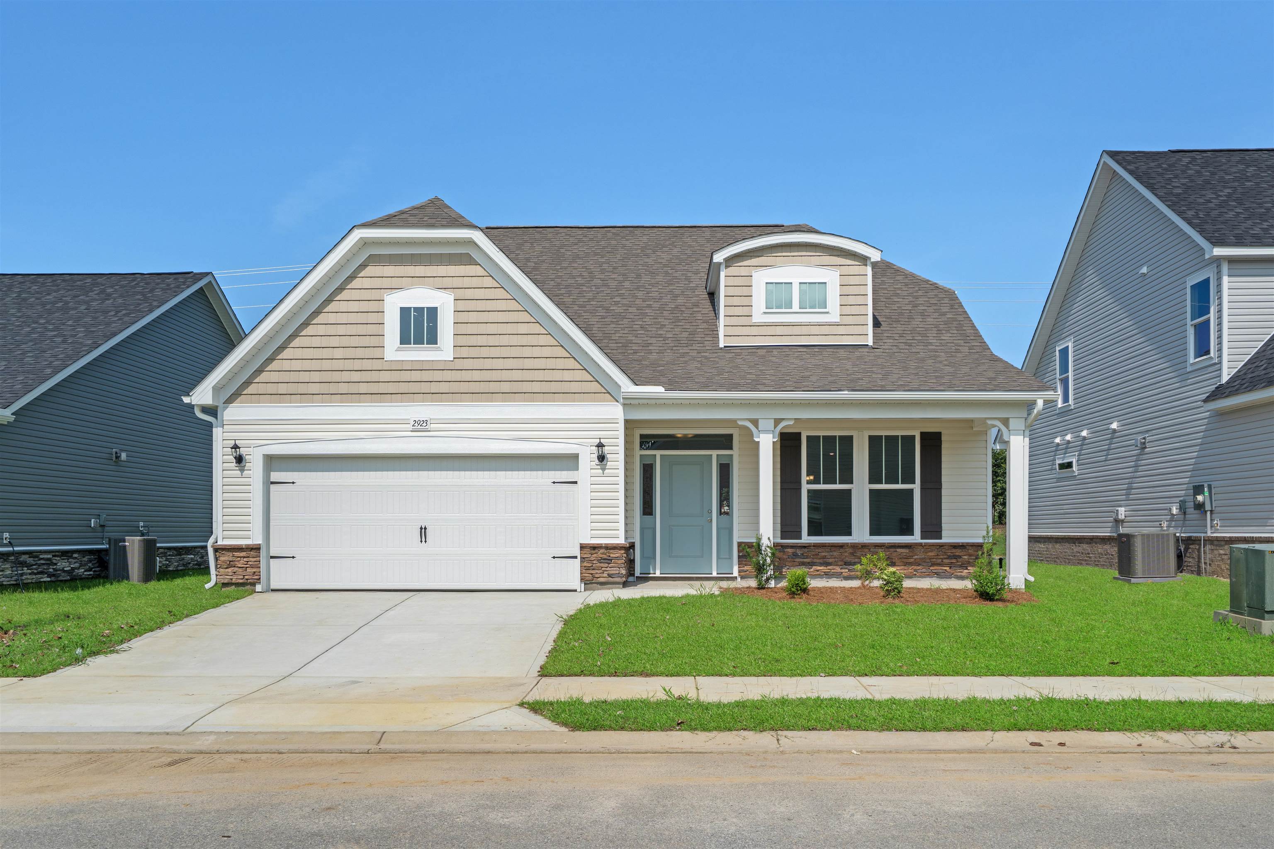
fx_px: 1062
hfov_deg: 61.9
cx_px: 637
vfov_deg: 43.6
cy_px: 424
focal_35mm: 30
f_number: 8
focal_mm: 30
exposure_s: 1/250
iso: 160
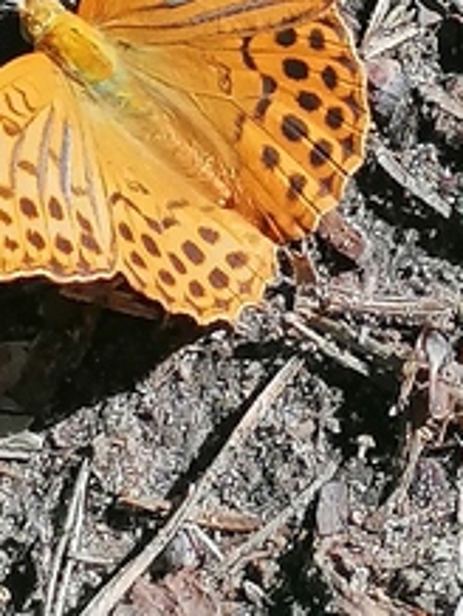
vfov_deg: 8.8
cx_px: 364
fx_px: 3969
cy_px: 107
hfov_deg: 6.7
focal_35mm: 223
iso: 50
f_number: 1.8
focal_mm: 4.75
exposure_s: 1/249
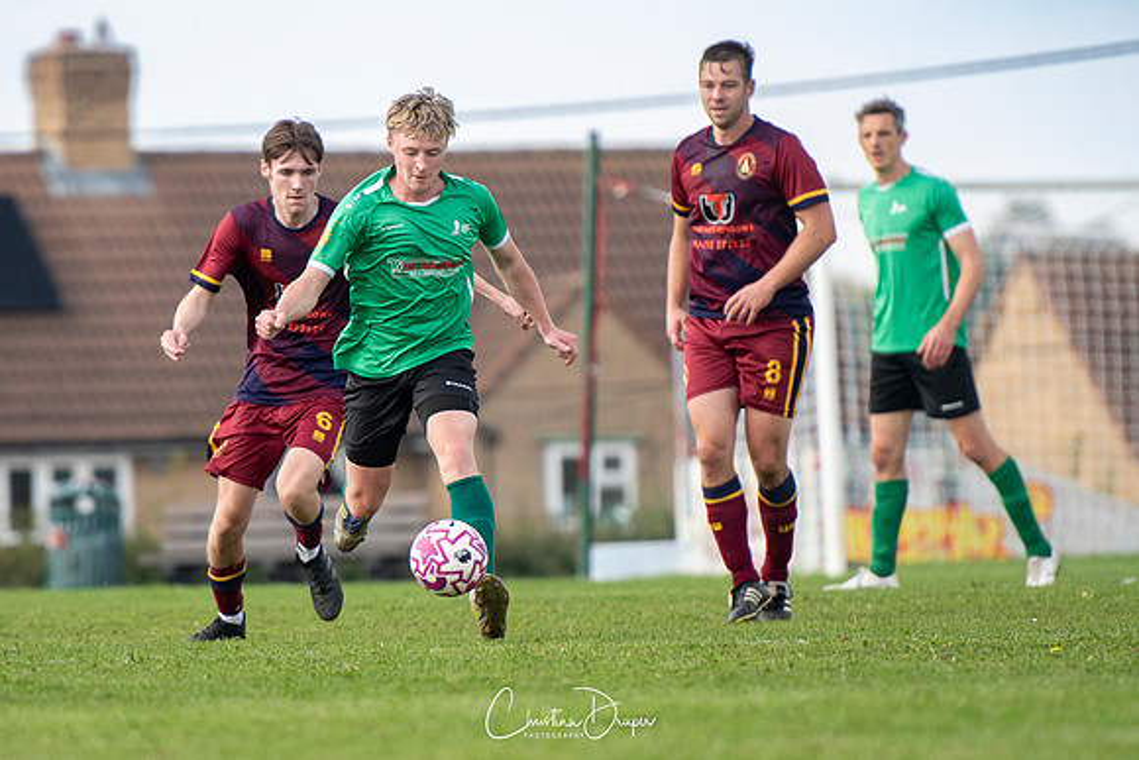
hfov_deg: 5.1
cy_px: 380
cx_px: 391
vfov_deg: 3.4
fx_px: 12824
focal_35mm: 405
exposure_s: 1/3200
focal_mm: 200
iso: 320
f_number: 2.8
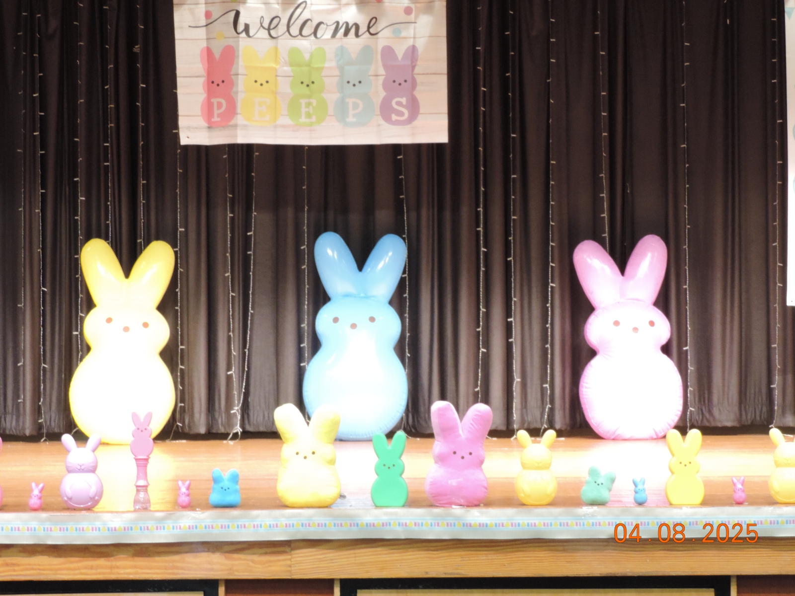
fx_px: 2067
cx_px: 398
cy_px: 298
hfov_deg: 21.8
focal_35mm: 90
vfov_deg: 16.4
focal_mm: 16
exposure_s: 1/25
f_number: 4.1
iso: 720
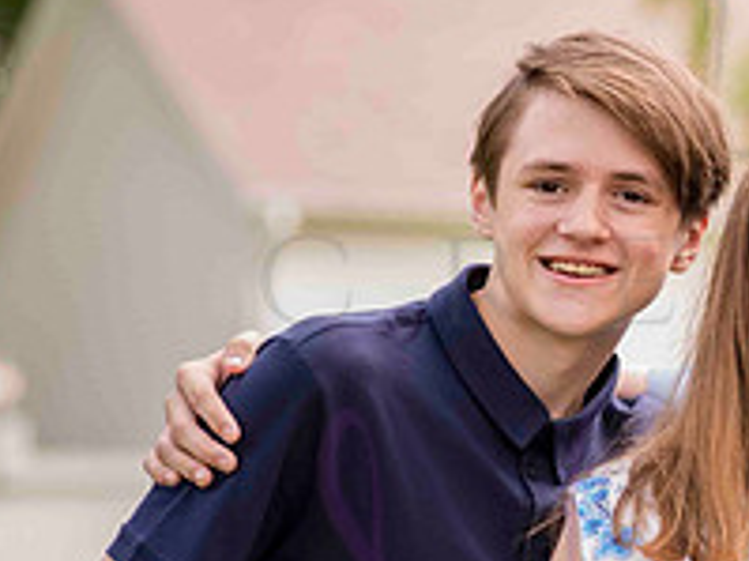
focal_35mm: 342
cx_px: 1049
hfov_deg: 5.8
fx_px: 7396
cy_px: 400
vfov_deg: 4.3
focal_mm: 112
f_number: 4.5
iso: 400
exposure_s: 1/320
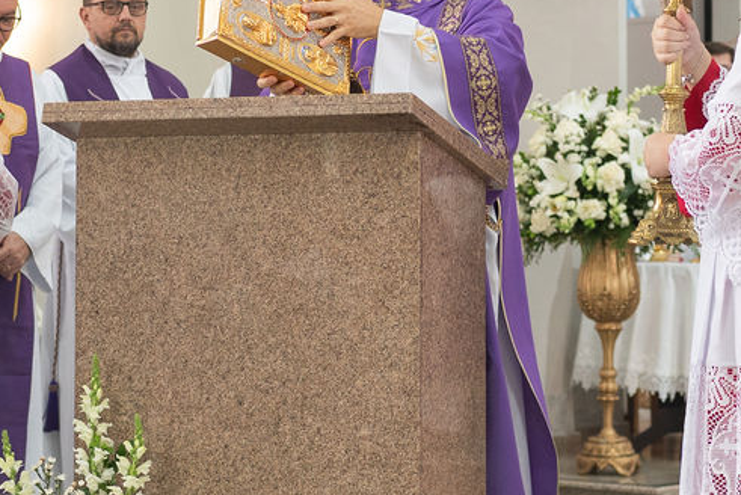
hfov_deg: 18.7
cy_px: 70
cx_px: 326
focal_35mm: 109
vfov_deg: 12.5
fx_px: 2245
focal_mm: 35
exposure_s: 1/160
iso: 640
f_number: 2.8
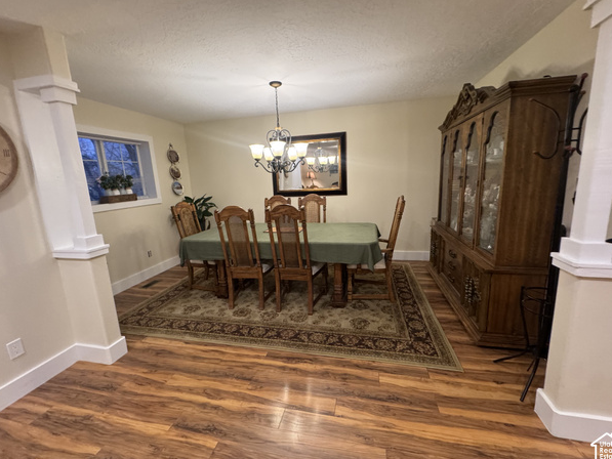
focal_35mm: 15
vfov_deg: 81.8
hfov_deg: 98.2
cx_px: 305
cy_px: 225
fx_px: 265
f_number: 2.2
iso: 320
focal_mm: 2.22
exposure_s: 1/60
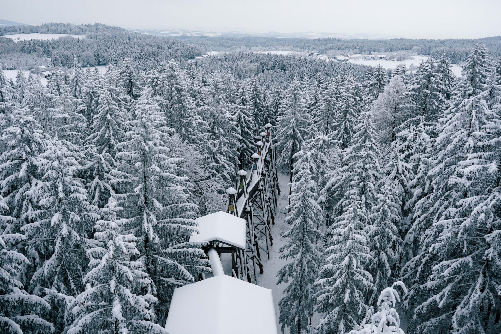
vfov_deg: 37.9
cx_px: 250
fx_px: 487
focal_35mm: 35
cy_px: 167
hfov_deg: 54.4
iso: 320
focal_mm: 35
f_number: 3.2
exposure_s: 1/200
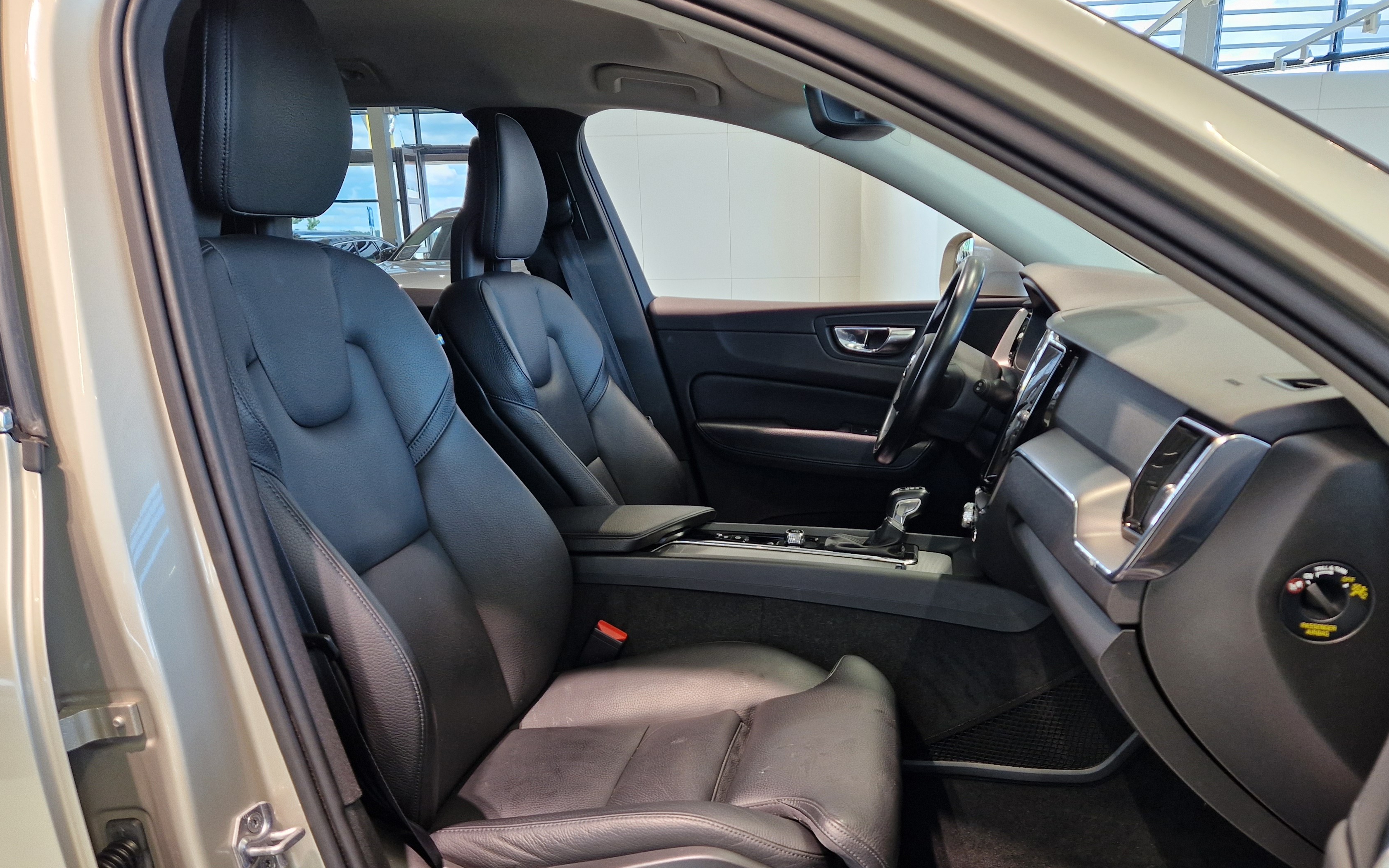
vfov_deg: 42.6
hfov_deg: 64.6
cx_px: 739
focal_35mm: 29
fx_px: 1098
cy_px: 576
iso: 100
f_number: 1.8
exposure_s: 1/100
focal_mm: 5.4
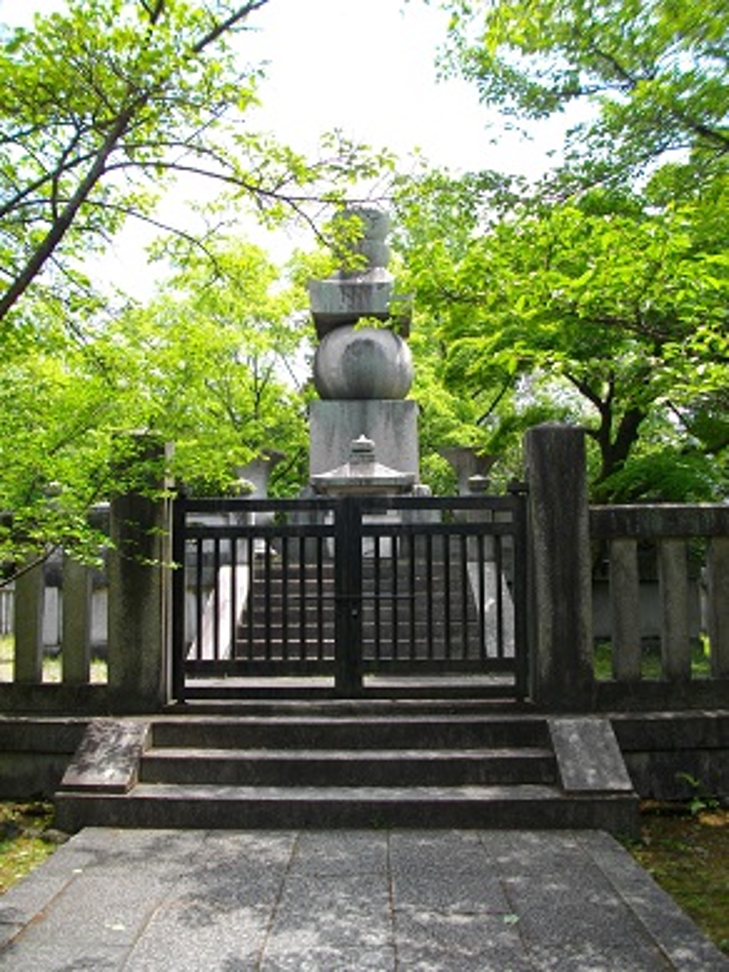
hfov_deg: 44.2
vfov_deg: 56.8
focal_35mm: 32
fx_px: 898
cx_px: 364
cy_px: 486
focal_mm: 5.7
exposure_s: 1/320
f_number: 2.9
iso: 100
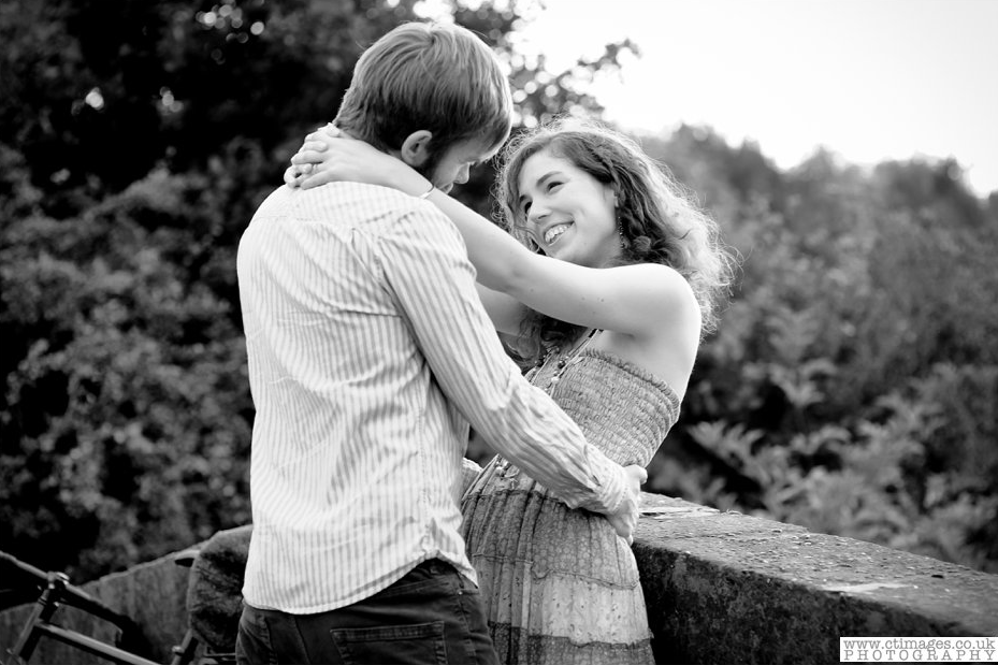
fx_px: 2384
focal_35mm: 86
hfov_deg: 23.6
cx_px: 500
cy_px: 330
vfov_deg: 15.9
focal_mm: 85
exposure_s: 1/250
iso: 200
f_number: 3.2
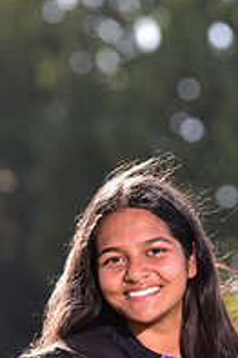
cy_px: 434
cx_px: 134
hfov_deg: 2.9
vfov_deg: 4.4
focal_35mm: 471
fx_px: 4679
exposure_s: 1/250
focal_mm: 160
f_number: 4.5
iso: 100
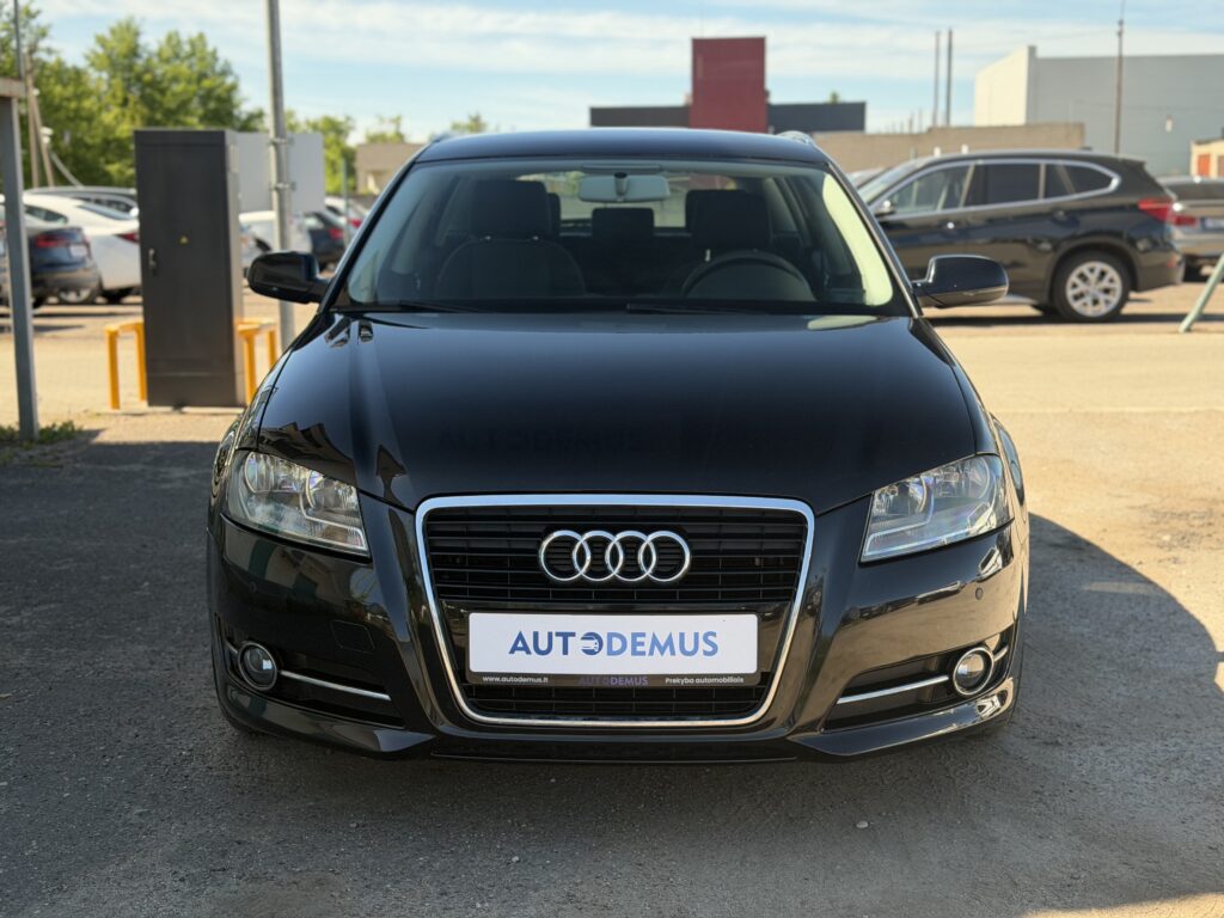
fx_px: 1697
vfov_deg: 30.3
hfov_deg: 39.7
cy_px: 459
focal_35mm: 48
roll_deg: +1.1
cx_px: 612
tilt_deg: -8.8
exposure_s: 1/810
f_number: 1.78
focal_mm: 6.76
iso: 100
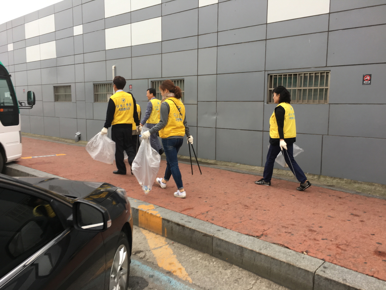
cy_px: 145
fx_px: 323
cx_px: 193
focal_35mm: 29
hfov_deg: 61.7
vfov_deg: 48.2
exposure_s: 1/120
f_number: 2.2
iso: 32
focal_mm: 4.15
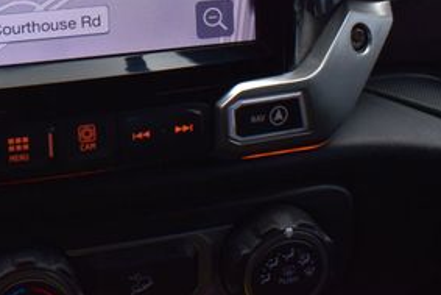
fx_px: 872
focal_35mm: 71
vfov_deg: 18.4
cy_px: -33
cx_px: -6
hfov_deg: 26.7
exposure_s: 1/60
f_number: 8
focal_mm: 21
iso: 400
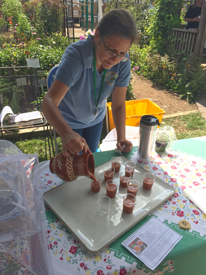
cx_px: 103
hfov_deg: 48.2
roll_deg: +0.3
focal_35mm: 29
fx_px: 230
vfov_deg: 61.7
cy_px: 138
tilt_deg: -28.2
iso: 32
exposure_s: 1/1522
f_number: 2.2
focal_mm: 4.15
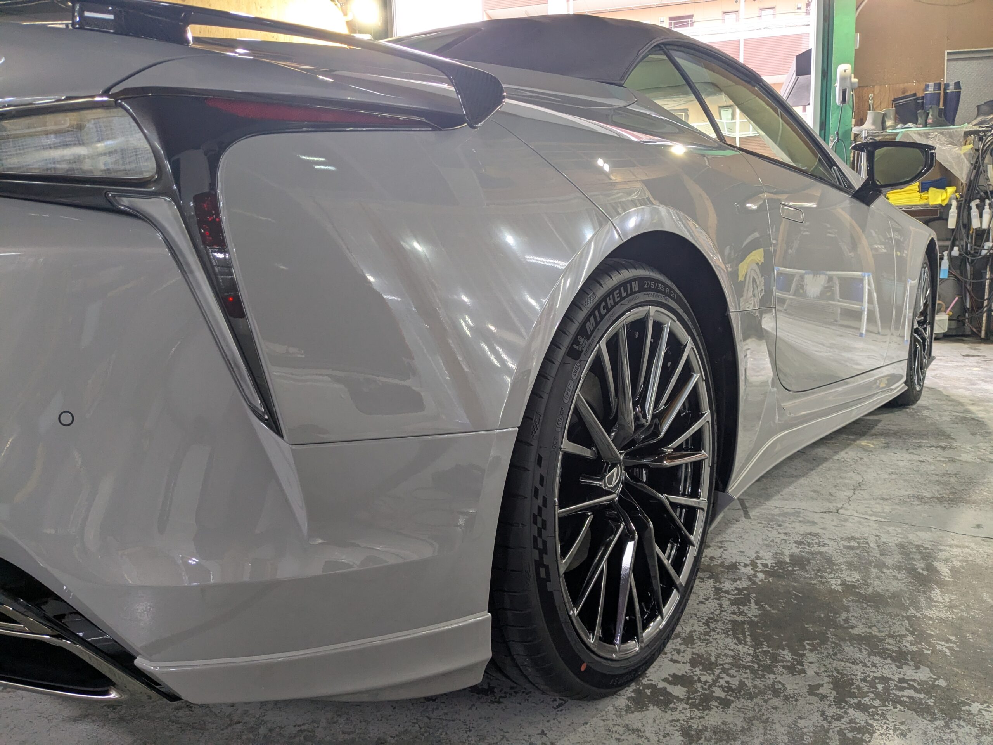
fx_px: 775
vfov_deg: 51.4
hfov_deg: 65.3
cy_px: 372
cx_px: 496
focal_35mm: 27
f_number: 1.73
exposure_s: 1/120
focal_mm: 4.38
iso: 205
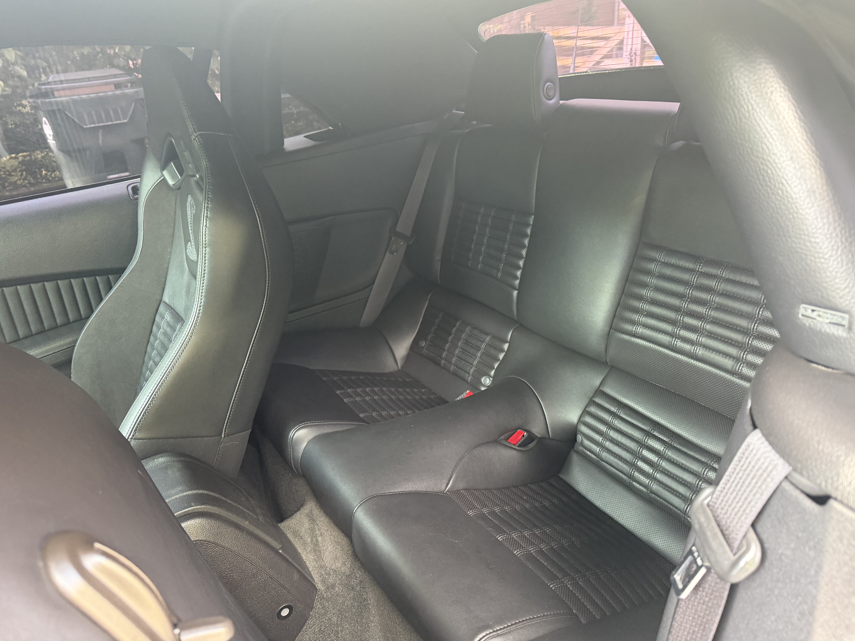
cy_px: 309
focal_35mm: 25
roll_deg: +2.5
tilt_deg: -22.8
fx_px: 617
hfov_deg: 69.4
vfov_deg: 54.9
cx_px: 432
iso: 320
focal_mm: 6.76
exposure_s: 1/60
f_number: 1.78
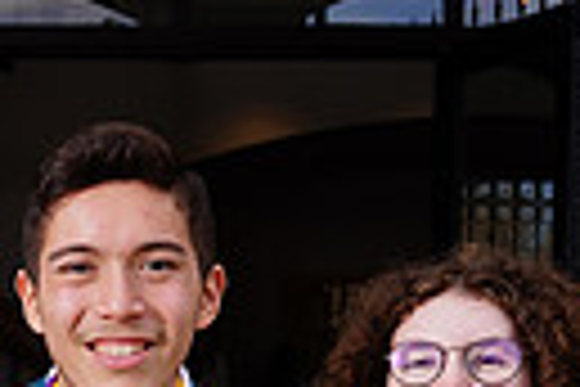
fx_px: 2529
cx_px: -135
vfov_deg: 8.4
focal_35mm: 157
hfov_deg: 12.7
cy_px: 718
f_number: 6.3
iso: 100
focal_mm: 35
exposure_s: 1/200
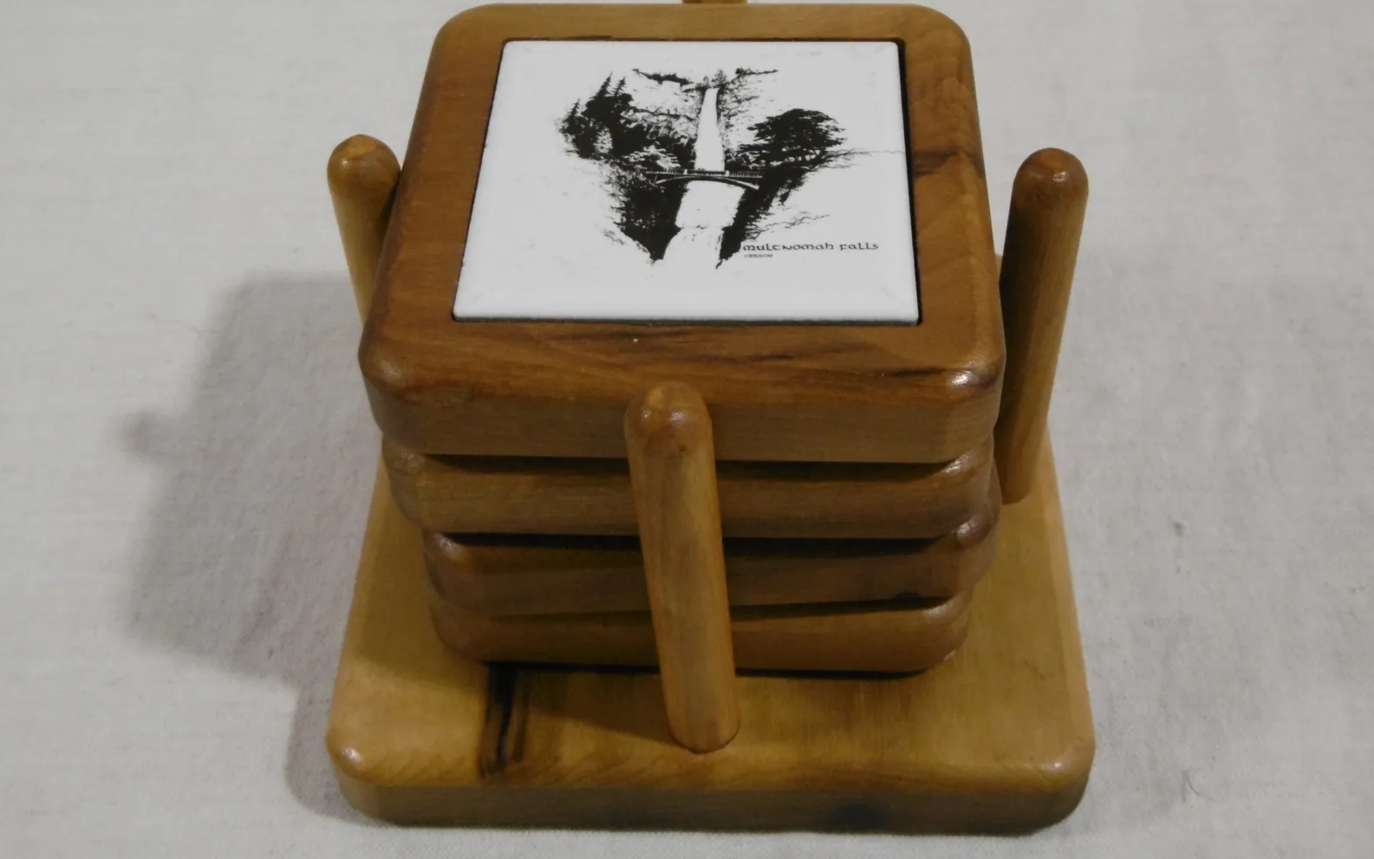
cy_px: 349
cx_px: 688
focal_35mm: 46
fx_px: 1723
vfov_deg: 27.9
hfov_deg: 43.5
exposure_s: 1/40
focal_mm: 7.7
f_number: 3.8
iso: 400
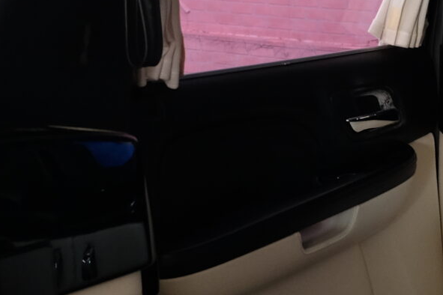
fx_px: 1440
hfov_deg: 16.9
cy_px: 191
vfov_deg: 11.7
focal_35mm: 117
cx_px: 508
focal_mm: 18
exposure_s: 1/15
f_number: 2.8
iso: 640
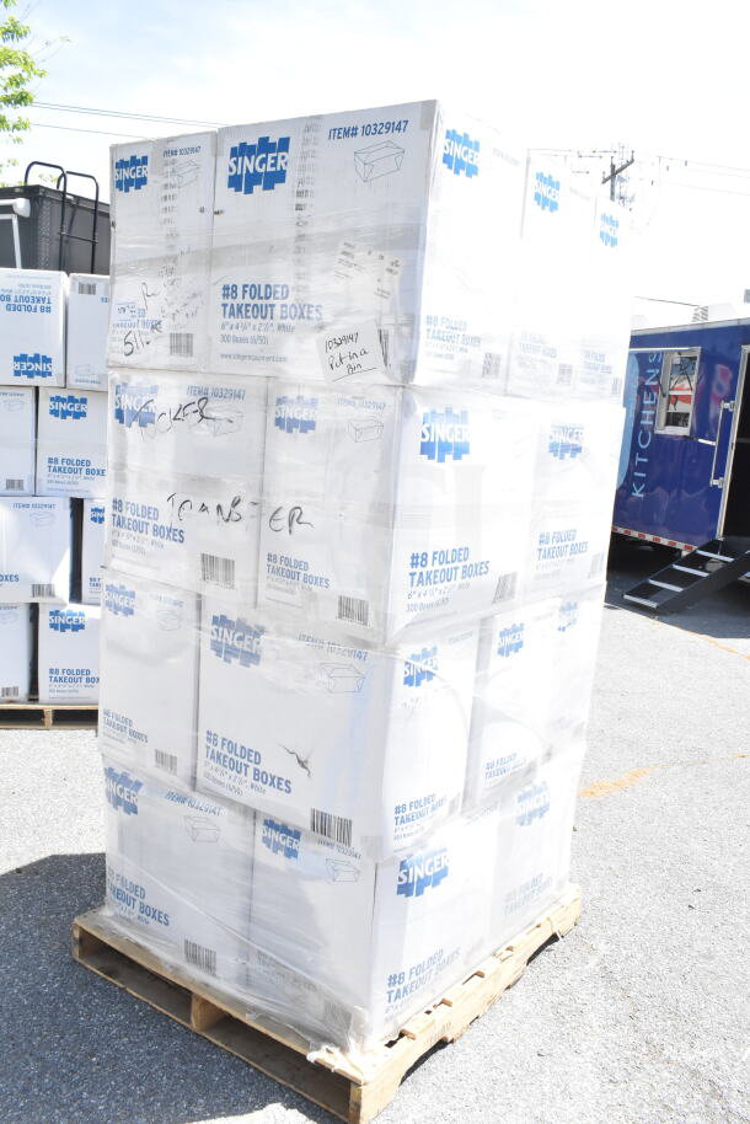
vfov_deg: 61.9
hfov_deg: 43.6
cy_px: 562
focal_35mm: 30
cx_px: 375
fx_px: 937
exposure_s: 1/640
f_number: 13
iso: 1600
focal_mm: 20
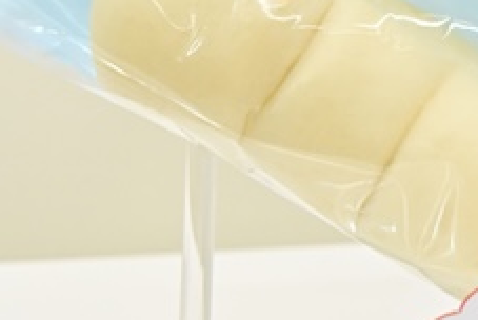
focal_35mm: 264
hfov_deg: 7.7
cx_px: 712
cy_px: 125
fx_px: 3510
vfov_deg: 5.2
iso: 4000
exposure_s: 1/250
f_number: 7.1
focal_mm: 60
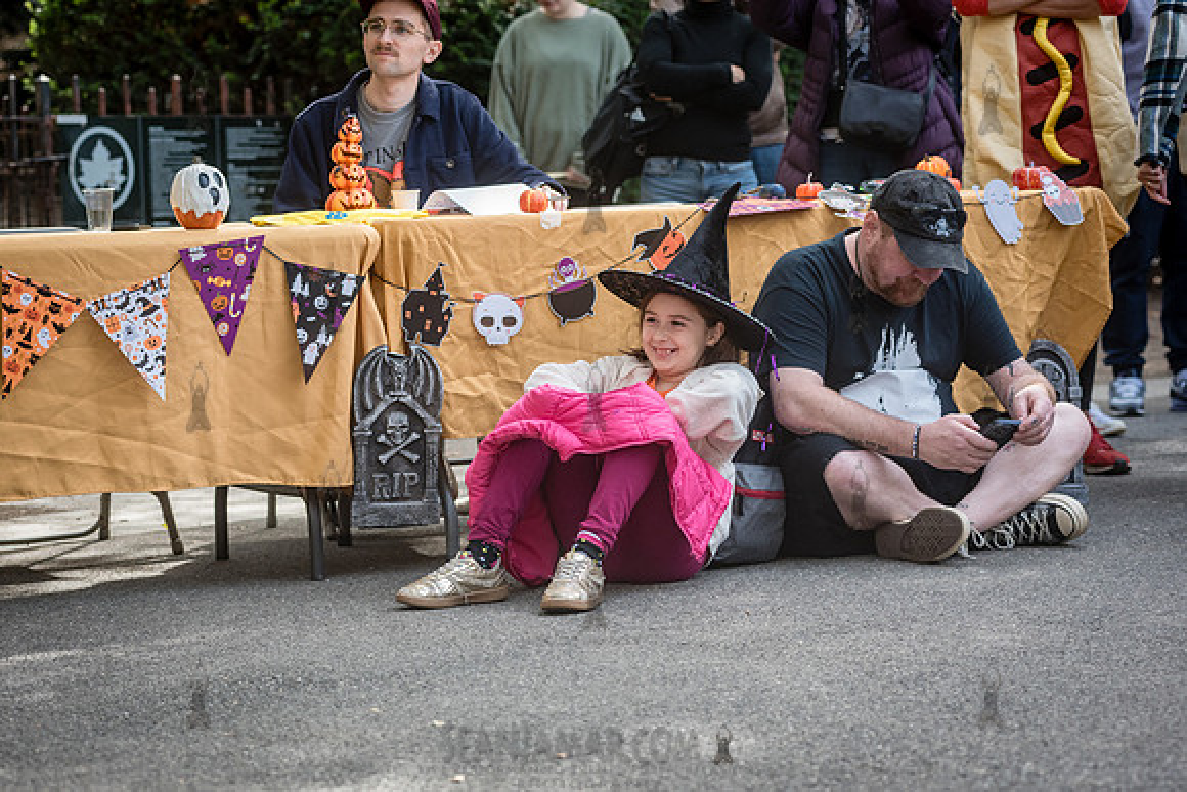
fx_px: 3298
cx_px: 594
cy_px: 396
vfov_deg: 13.7
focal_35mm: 100
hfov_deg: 20.4
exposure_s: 1/640
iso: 1000
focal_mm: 100
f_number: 5
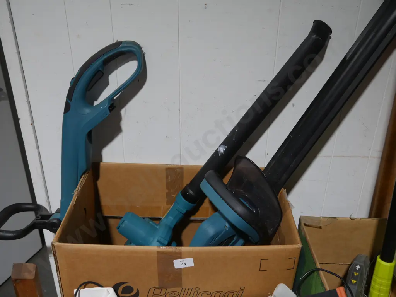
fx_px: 389
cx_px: 198
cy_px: 148
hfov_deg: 54.0
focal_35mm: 34
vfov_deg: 41.8
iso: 250
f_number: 4
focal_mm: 17
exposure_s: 1/60
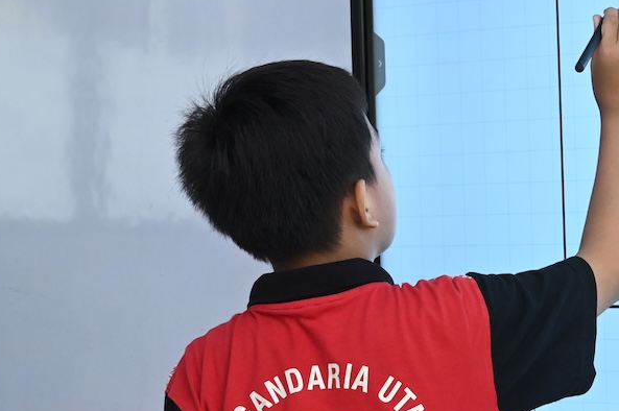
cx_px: 485
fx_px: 2782
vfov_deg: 8.5
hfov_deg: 12.6
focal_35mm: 162
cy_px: 173
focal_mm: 50
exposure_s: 1/100
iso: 2000
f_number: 7.1
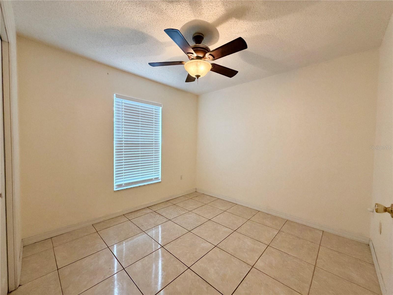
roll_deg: -0.2
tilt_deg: +0.0
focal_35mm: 14
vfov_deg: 85.7
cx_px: 196
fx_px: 159
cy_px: 148
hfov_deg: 102.1
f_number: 2.2
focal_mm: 2.22
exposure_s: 1/60
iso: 200
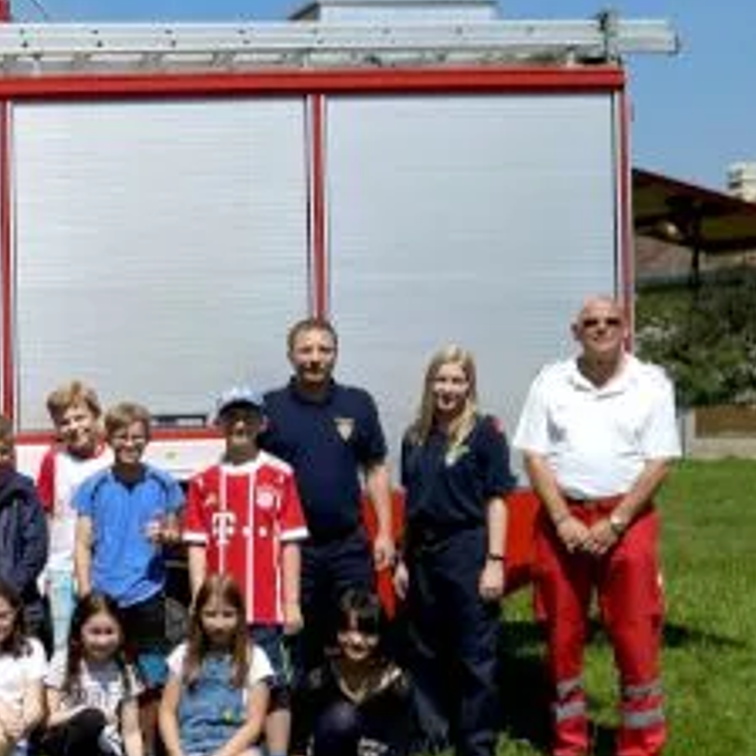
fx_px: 1581
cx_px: -155
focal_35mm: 64
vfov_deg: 26.8
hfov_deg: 24.3
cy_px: 484
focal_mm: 4.28
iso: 100
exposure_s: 1/3633
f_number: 1.75
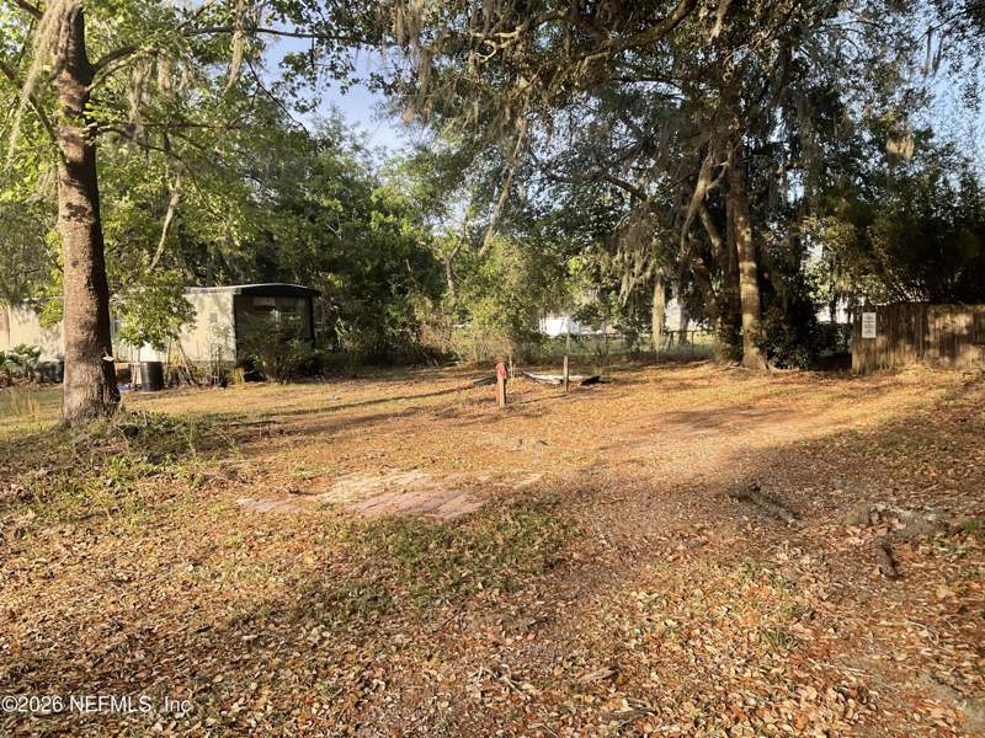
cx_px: 492
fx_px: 825
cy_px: 369
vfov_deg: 48.2
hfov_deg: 61.7
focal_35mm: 29
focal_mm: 3
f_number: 1.8
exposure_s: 1/256
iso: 16
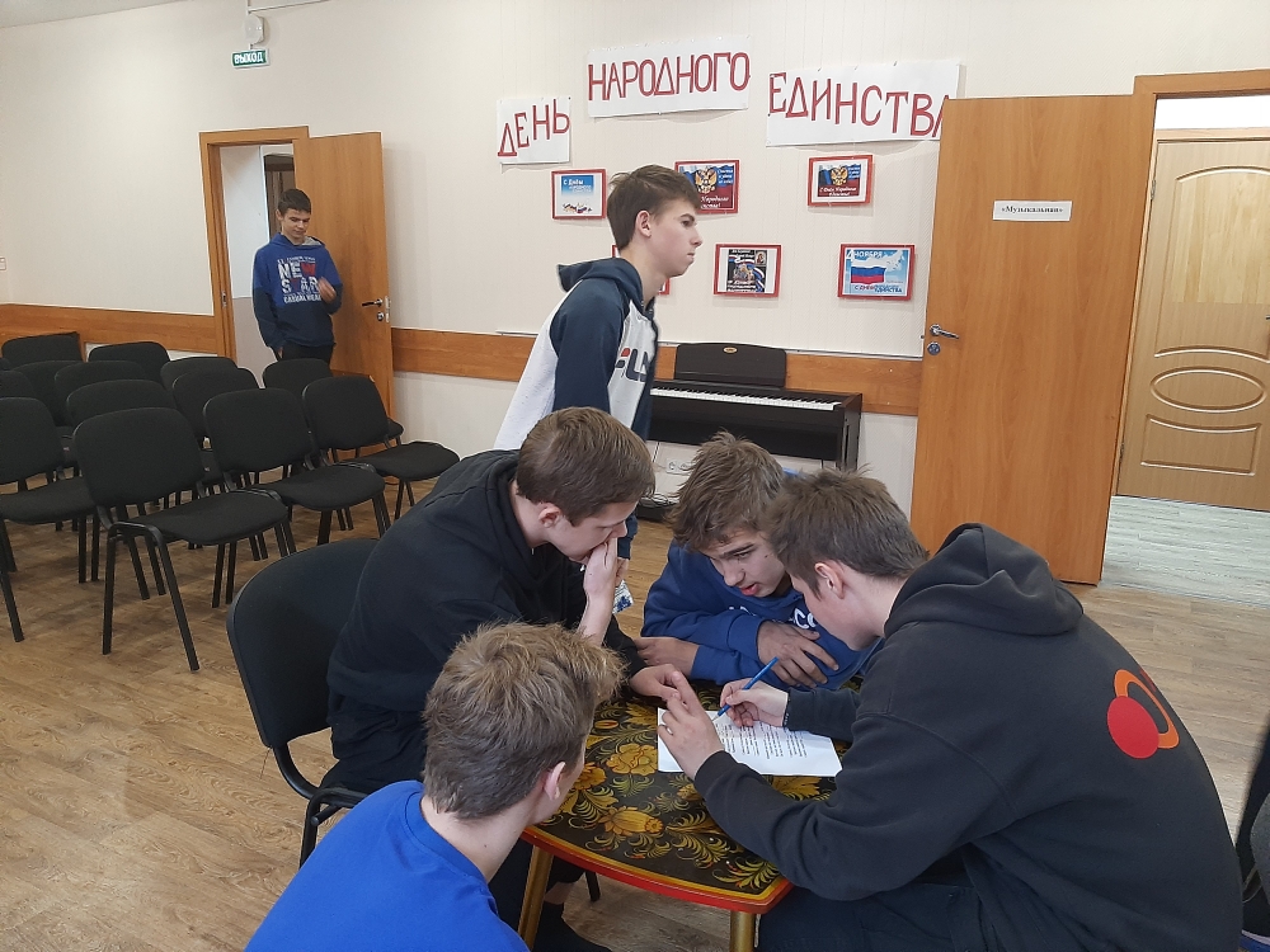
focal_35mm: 27
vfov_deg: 51.4
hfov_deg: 65.3
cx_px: 635
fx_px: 991
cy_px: 476
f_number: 1.7
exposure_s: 1/25
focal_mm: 3.93
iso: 200
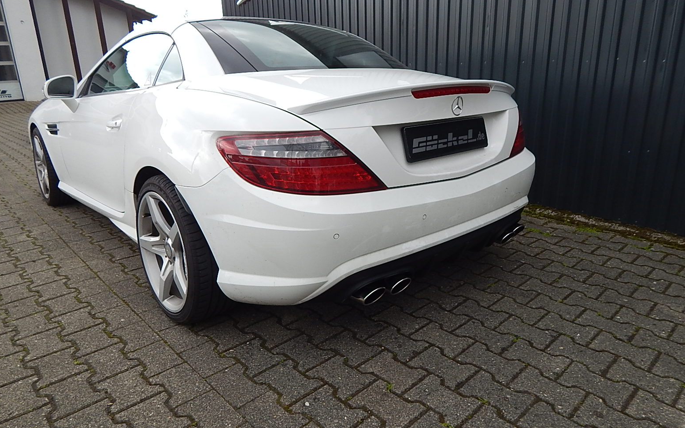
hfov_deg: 74.8
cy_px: 208
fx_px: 448
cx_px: 340
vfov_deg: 51.1
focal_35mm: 24
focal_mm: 4
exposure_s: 1/200
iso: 125
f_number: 3
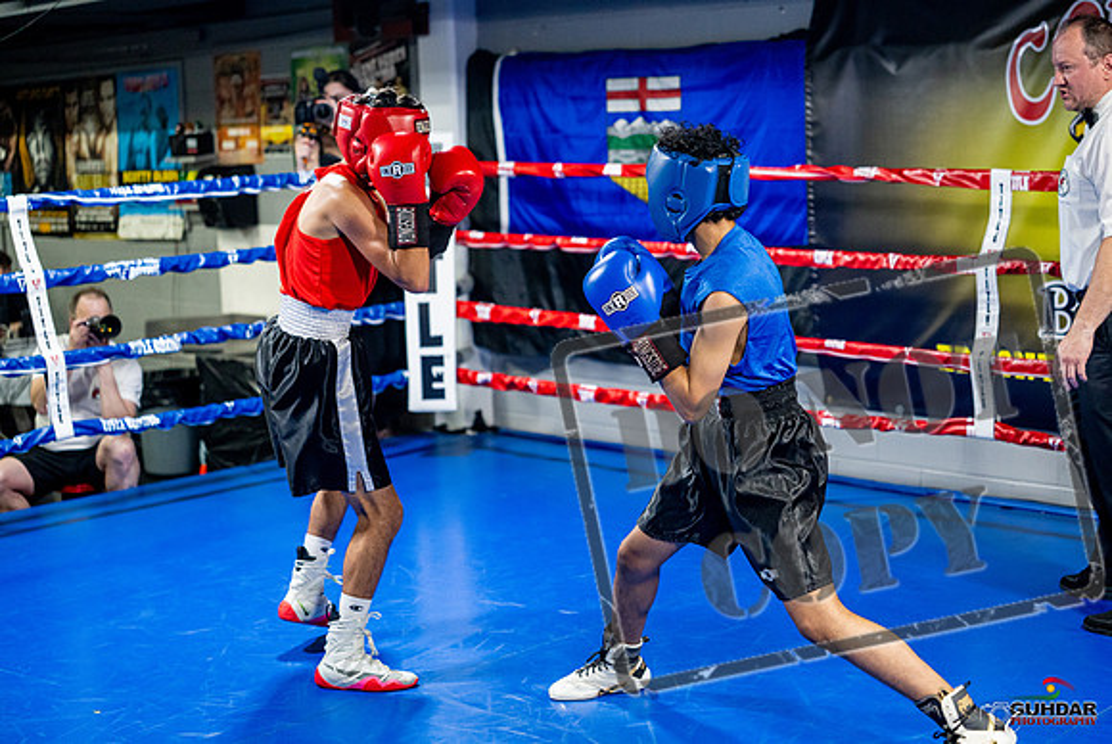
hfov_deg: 35.9
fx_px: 1714
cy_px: 332
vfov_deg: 24.5
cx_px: 617
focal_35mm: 55
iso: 4000
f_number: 2
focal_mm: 50
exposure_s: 1/800
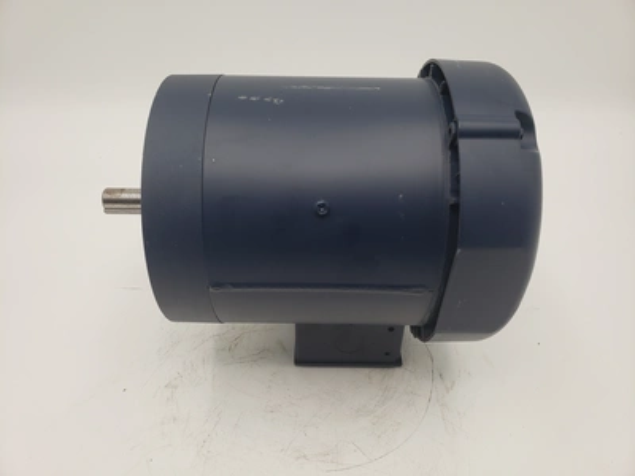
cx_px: 318
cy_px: 238
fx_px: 477
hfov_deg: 67.3
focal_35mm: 26
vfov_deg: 53.1
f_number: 2.4
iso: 64
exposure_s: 1/120
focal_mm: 4.3
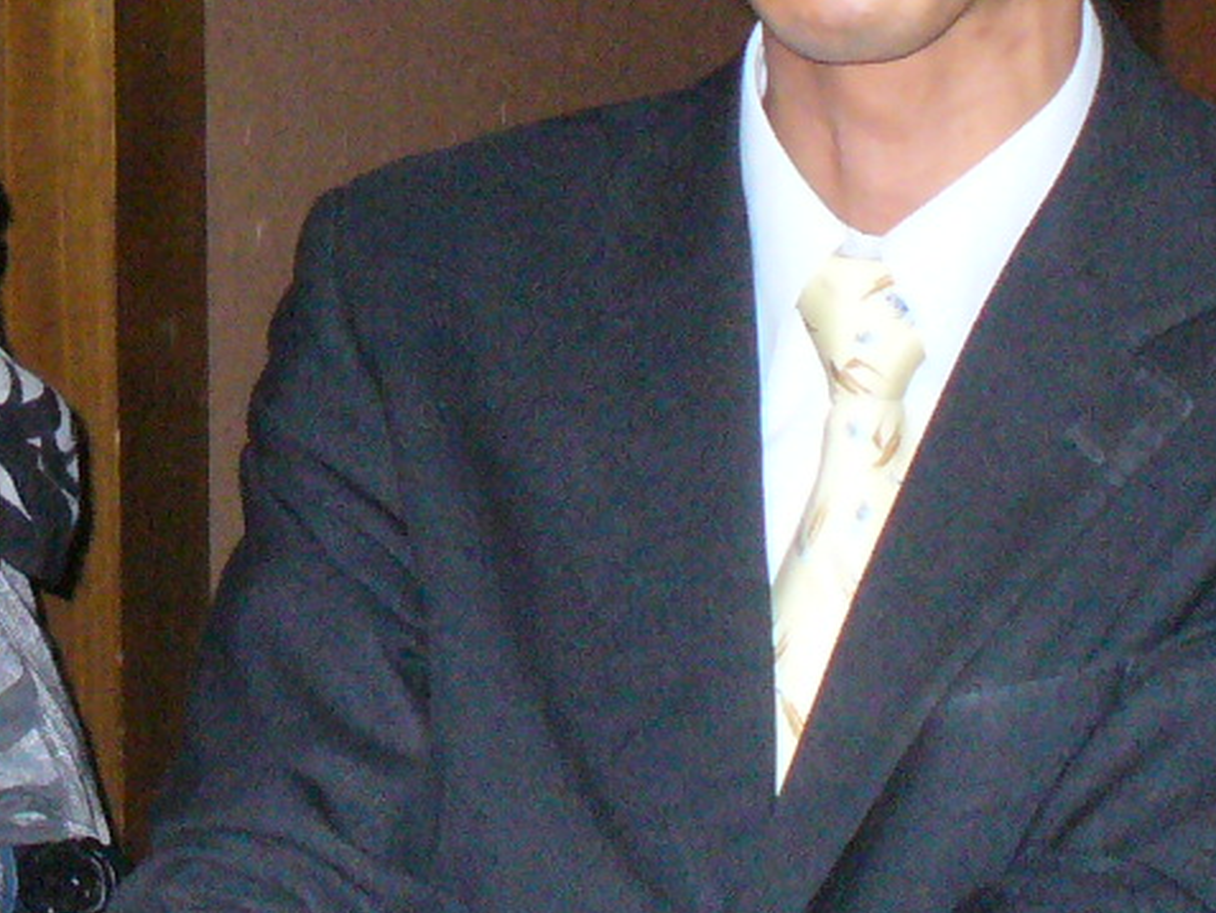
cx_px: 43
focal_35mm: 124
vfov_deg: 11.8
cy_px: -120
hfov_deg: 15.6
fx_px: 4357
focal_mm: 6.1
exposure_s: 1/60
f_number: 2.8
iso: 400
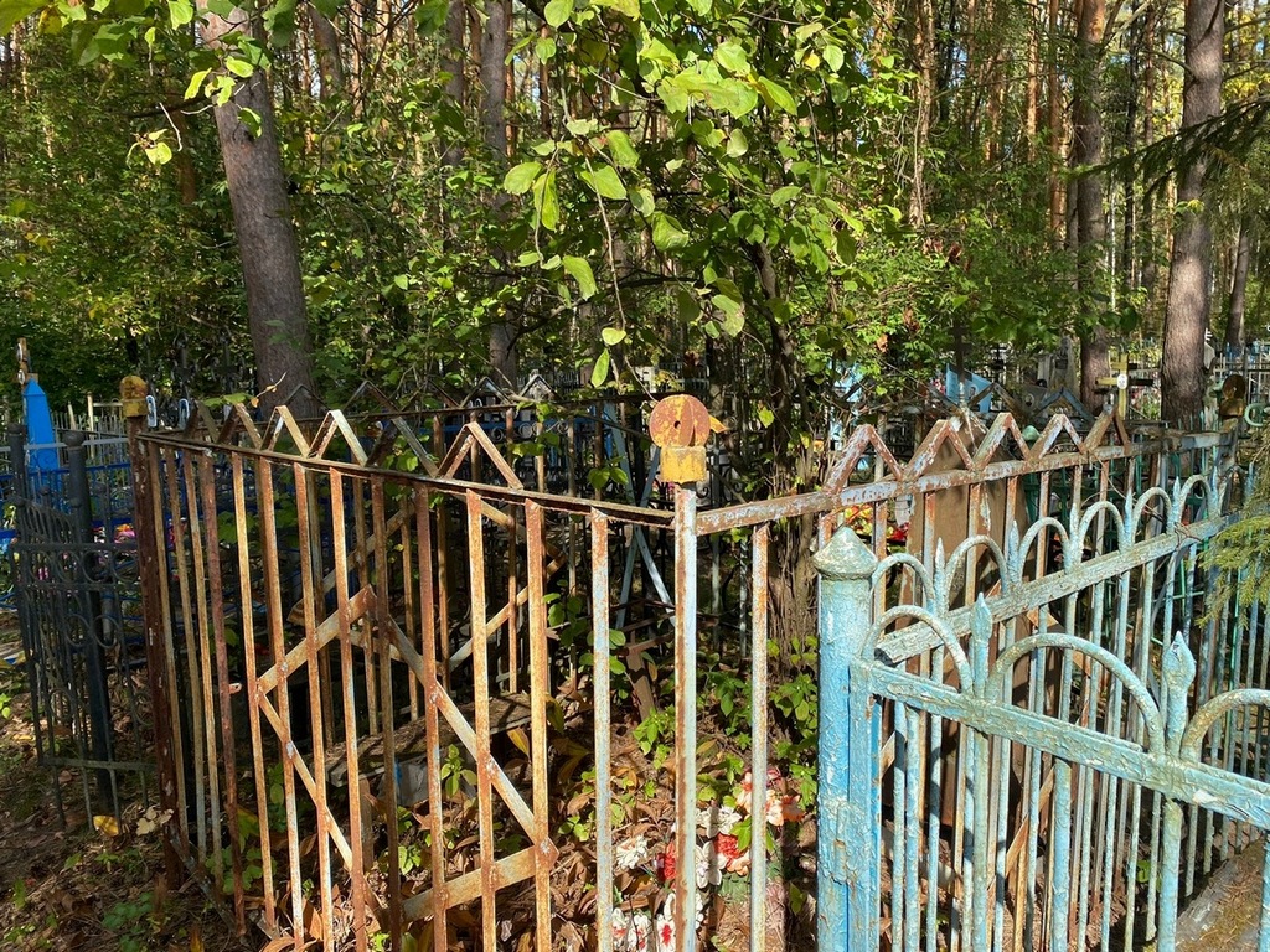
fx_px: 954
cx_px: 635
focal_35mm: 26
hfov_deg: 67.3
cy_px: 476
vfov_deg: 53.1
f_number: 1.8
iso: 32
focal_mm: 4.25
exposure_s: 1/1016
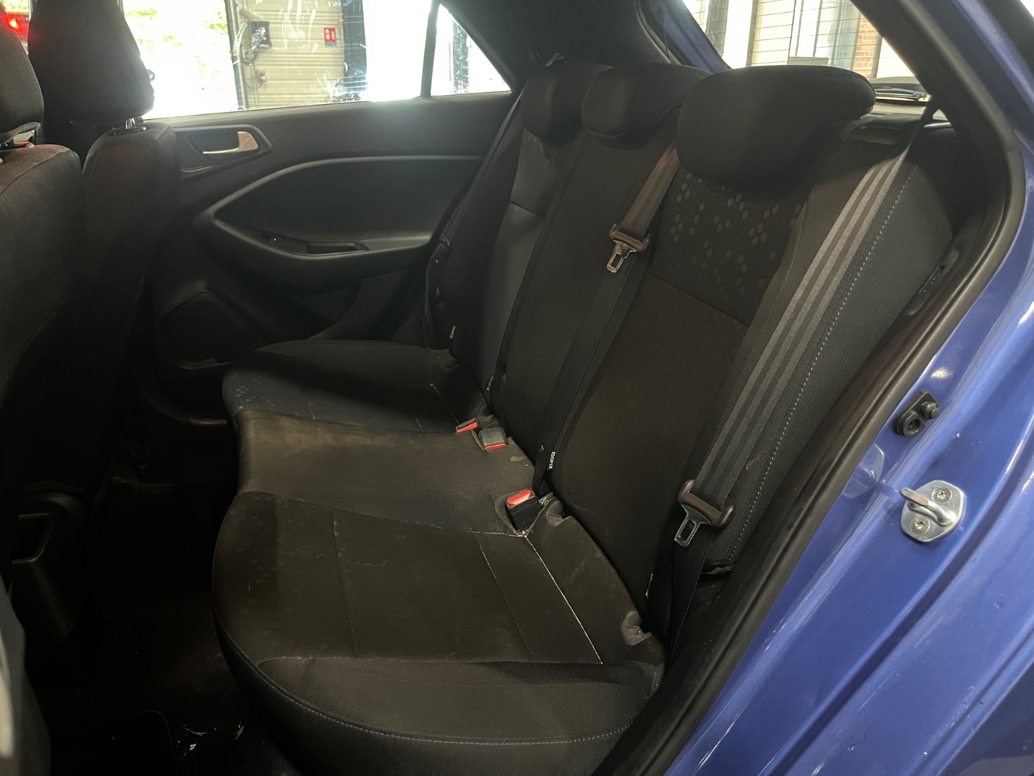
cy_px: 388
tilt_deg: -22.9
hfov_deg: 67.3
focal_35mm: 26
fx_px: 777
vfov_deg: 53.1
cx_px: 517
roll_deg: +0.6
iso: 1000
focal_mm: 5.1
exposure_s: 1/25
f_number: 1.6
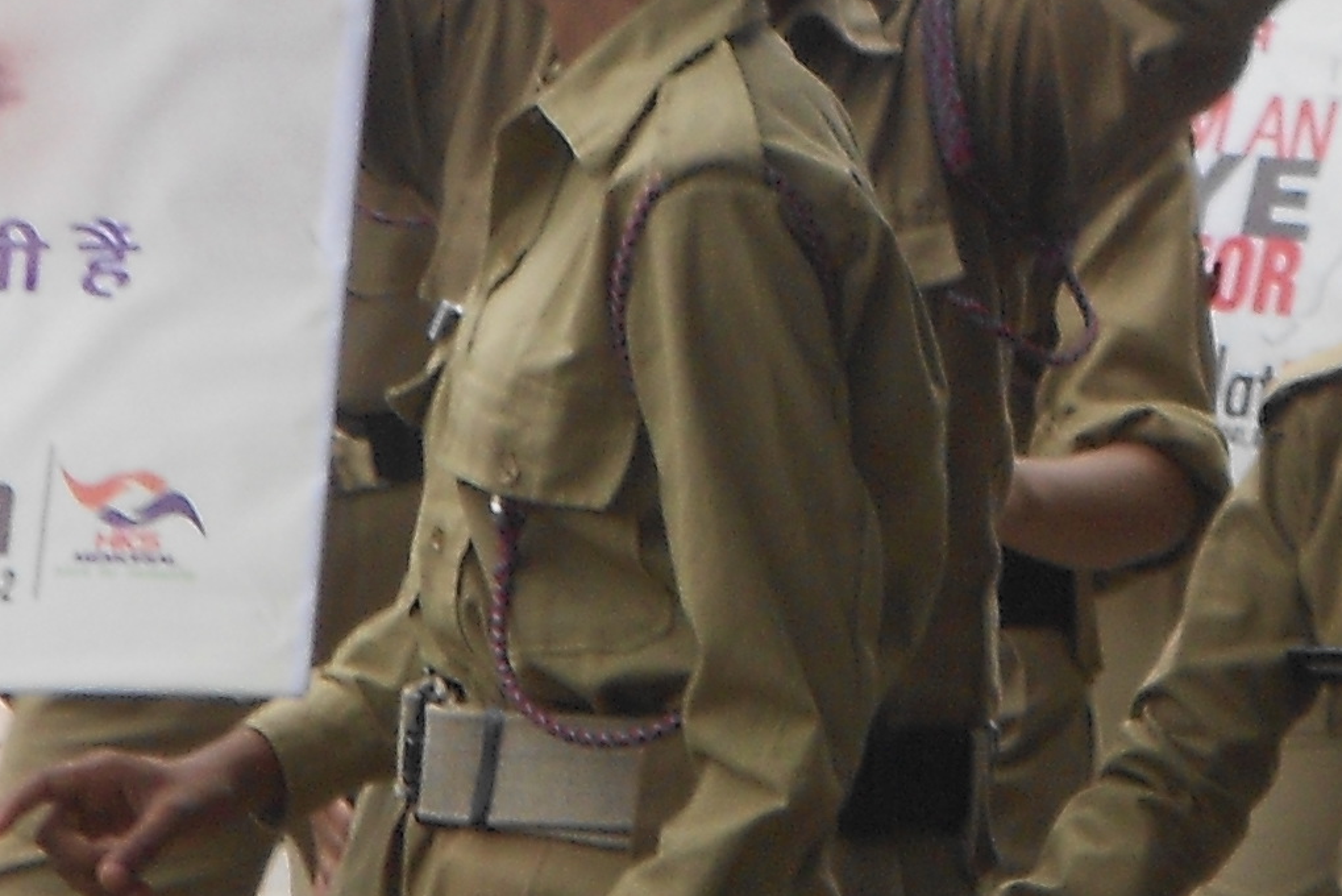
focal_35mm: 335
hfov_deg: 6.1
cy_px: 50
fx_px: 12491
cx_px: 938
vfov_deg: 4.1
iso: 80
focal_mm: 13.5
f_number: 5.8
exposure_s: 1/125
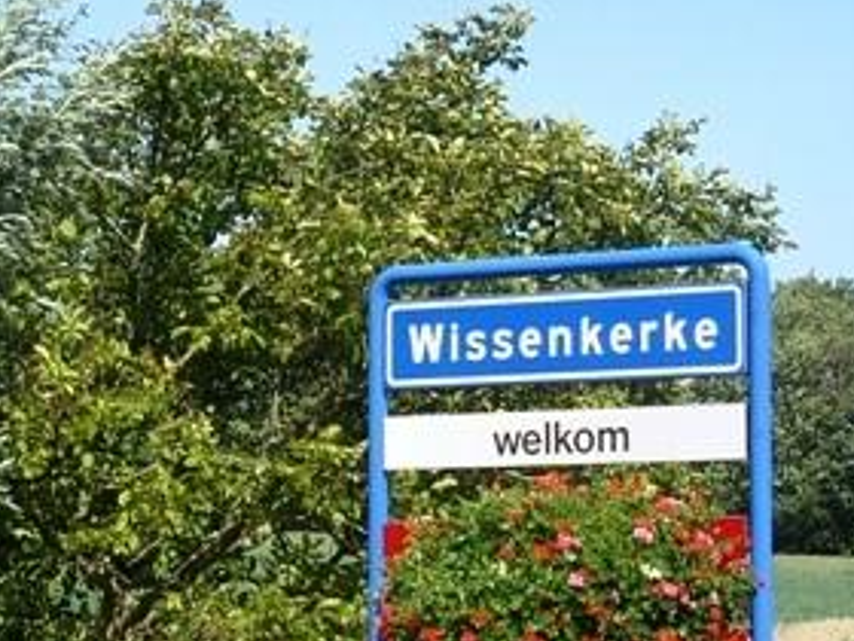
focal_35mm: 87
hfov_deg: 22.3
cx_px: 631
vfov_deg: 17.0
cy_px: 266
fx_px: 2146
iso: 64
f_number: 2.8
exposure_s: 1/800
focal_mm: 7.9
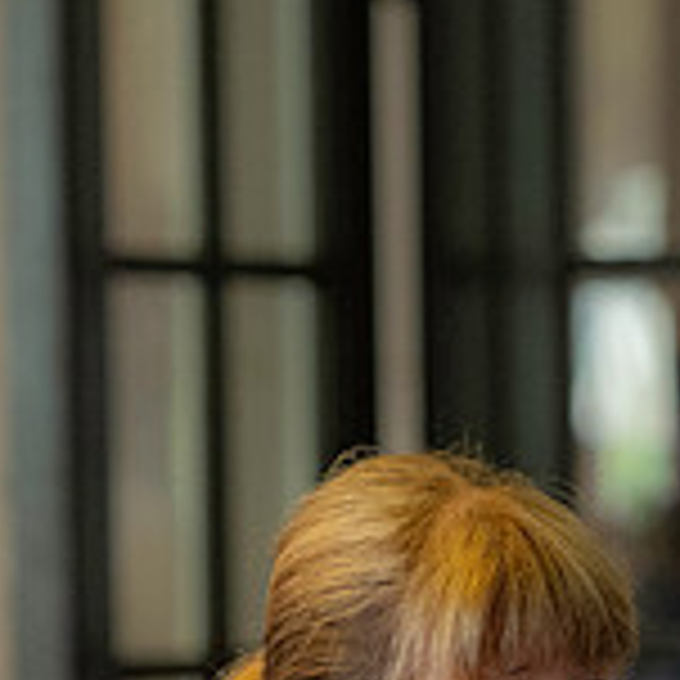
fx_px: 12179
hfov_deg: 3.2
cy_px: 779
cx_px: 504
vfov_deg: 3.2
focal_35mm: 548
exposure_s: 1/320
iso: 1250
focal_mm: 112
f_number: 3.5
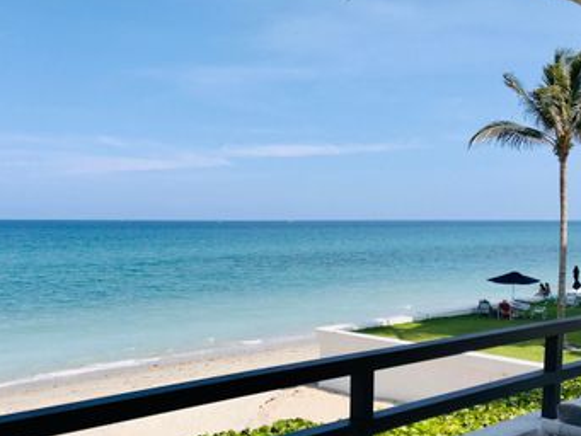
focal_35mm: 41
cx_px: 220
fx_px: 688
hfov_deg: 45.4
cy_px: 272
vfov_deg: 35.0
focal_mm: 3.99
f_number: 1.8
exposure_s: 1/2519
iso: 20
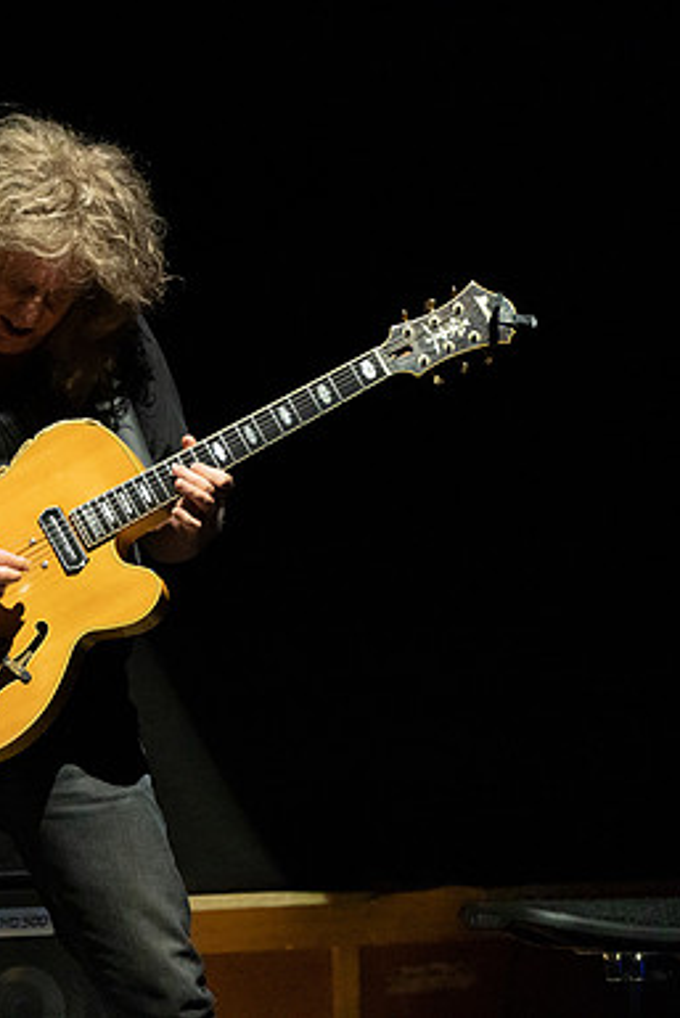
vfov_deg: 3.5
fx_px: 16814
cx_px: 37
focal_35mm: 594
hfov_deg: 2.3
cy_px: 509
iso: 3200
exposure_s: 1/250
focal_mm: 394
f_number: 5.6
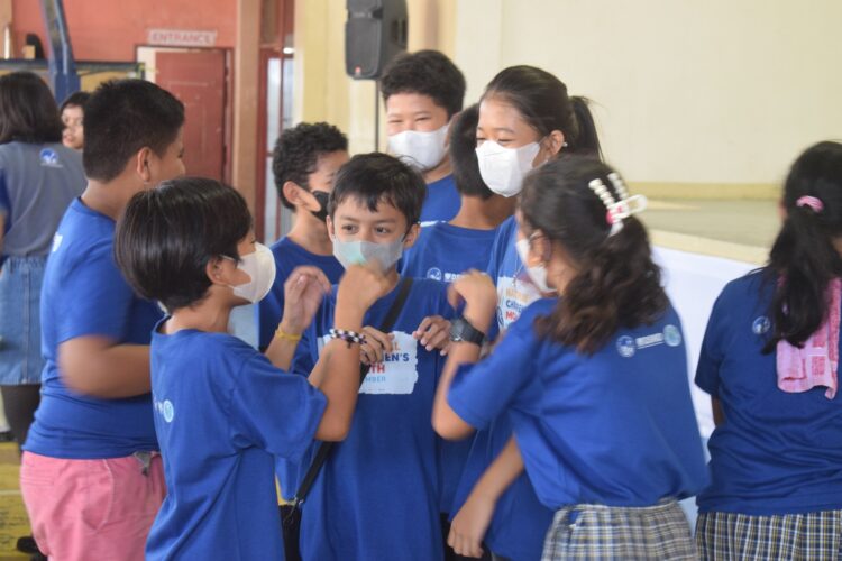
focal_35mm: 82
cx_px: 421
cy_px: 280
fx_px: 1929
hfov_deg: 24.6
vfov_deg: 16.6
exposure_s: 1/30
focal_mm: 55
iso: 1600
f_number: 5.6
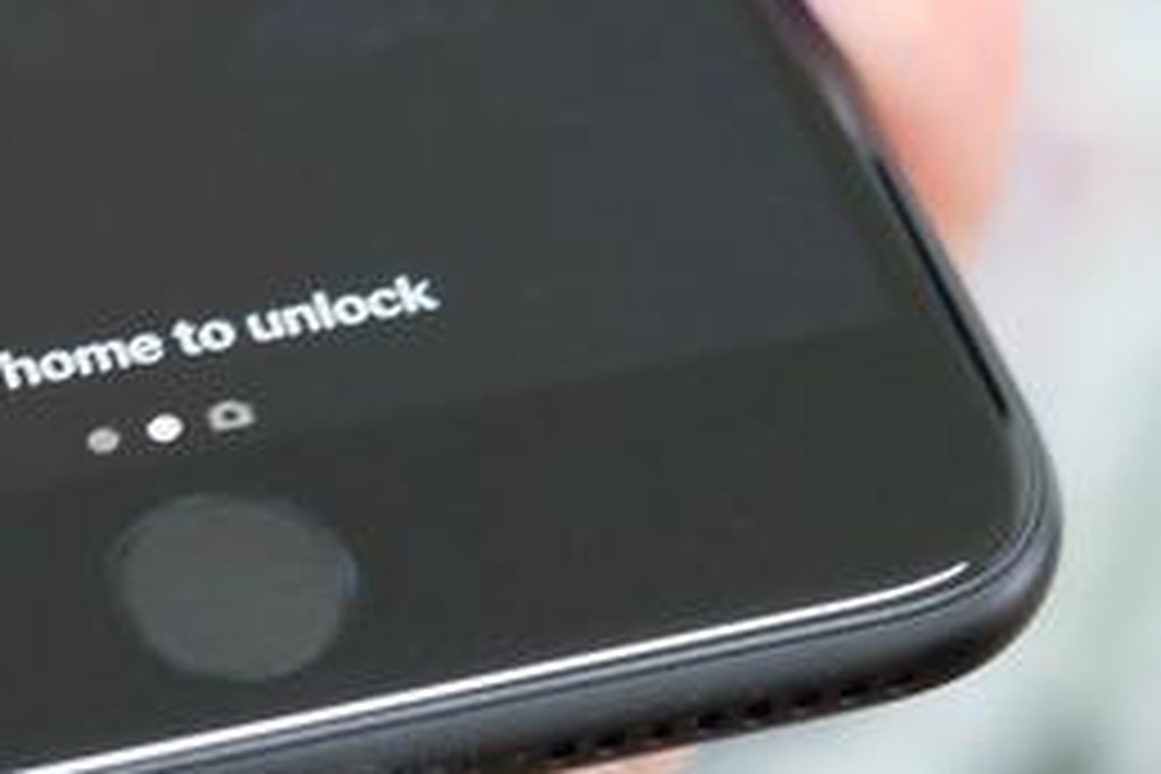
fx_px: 5095
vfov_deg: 8.7
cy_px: 601
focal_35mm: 158
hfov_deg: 13.0
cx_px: 270
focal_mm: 35
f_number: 4
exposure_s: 1/42
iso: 3200
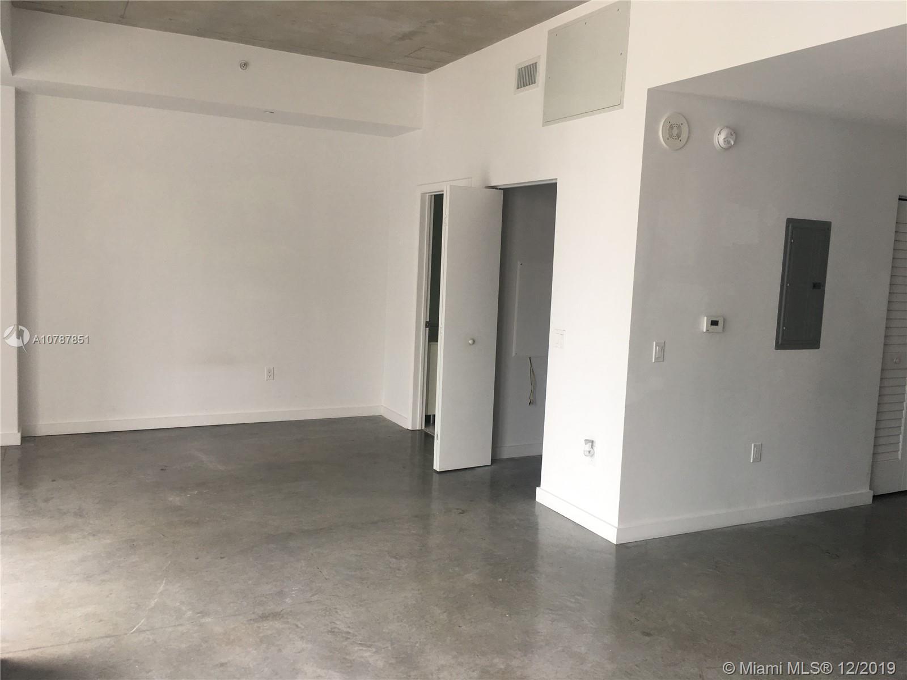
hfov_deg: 61.7
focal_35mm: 29
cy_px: 340
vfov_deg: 48.2
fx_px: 760
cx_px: 454
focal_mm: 4.15
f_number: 2.2
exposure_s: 1/50
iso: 32
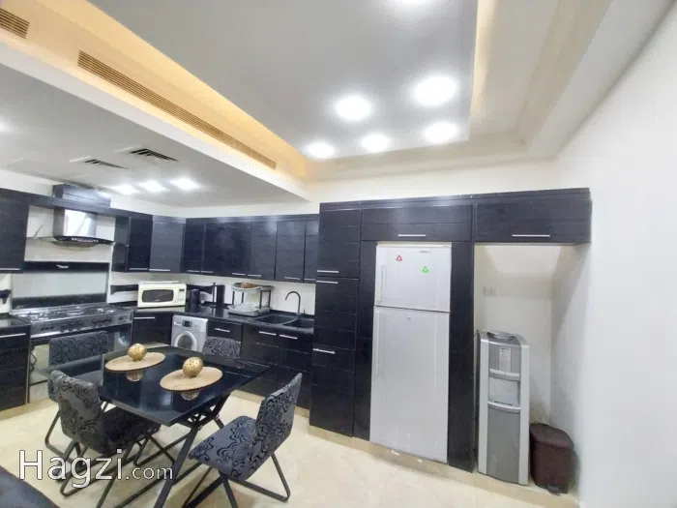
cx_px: 338
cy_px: 254
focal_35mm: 13
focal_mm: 1.3
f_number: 2.2
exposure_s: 1/33
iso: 200
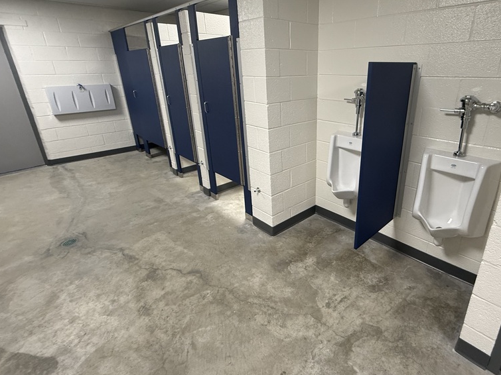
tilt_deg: -20.4
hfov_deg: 83.7
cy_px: 168
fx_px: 275
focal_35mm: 19
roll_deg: +1.6
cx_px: 299
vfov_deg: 68.5
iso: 250
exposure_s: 1/60
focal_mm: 2.22
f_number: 2.2
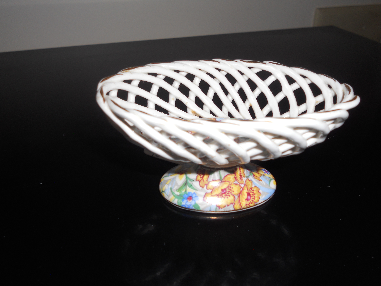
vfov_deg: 44.2
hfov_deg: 56.8
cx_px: 190
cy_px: 143
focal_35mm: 32
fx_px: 352
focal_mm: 5.8
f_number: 8.8
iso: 80
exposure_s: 1/25
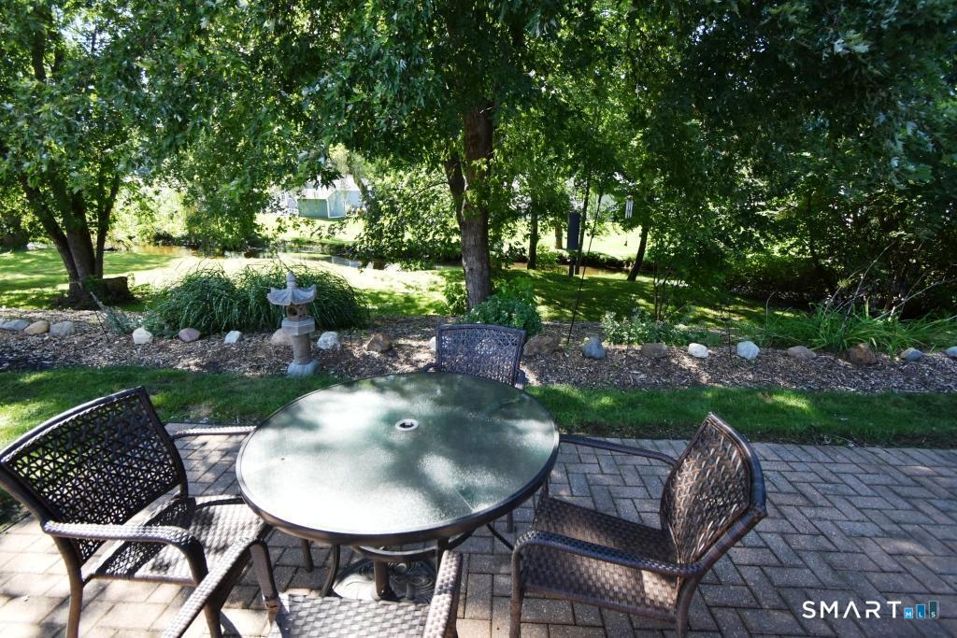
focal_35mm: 15
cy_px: 319
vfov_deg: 77.3
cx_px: 478
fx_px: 399
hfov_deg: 100.4
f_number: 5
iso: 400
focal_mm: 10
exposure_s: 1/250
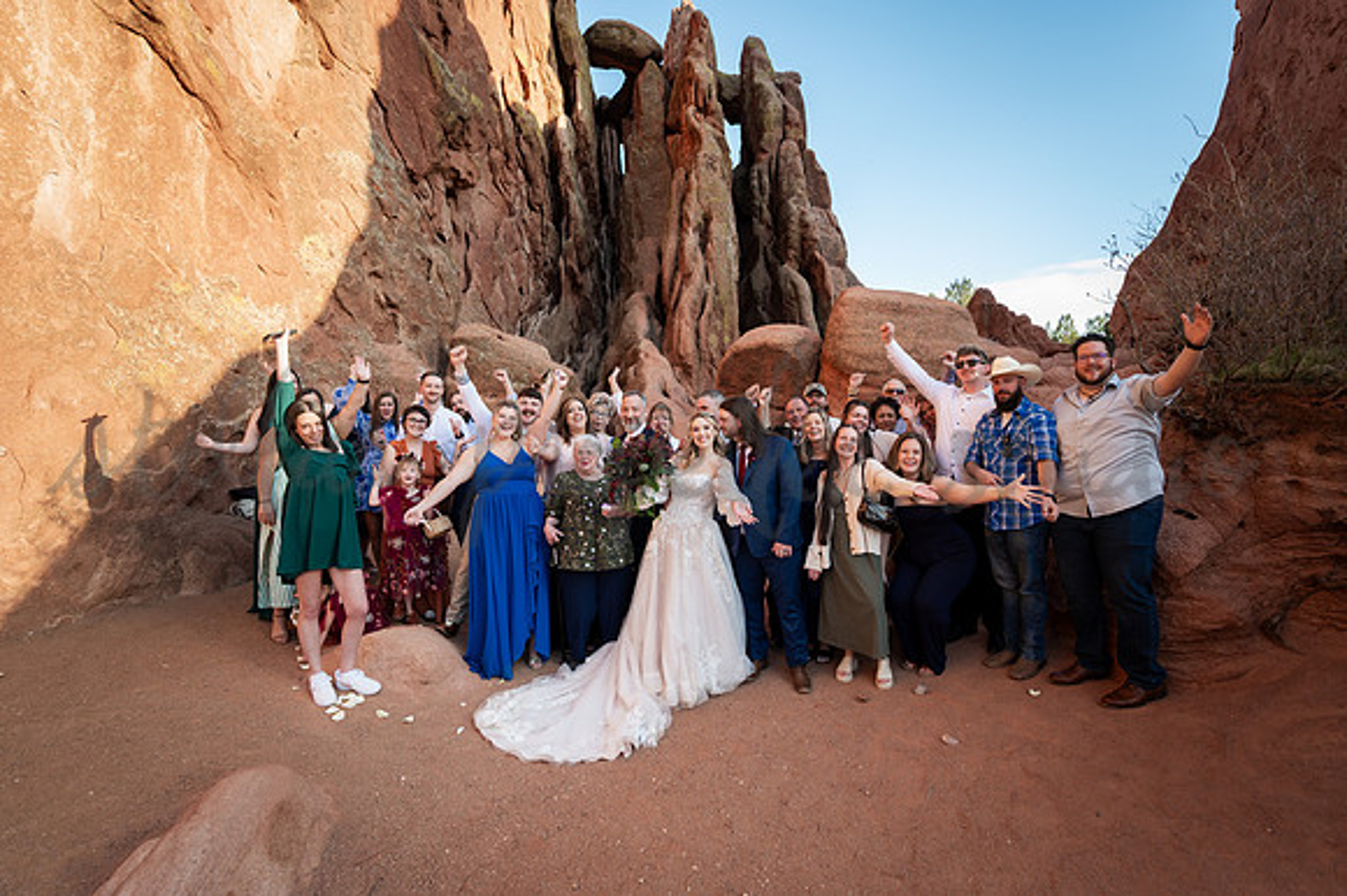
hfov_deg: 91.6
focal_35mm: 18
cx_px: 674
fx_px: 654
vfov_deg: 68.8
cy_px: 448
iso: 160
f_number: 4
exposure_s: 1/200
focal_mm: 17.5
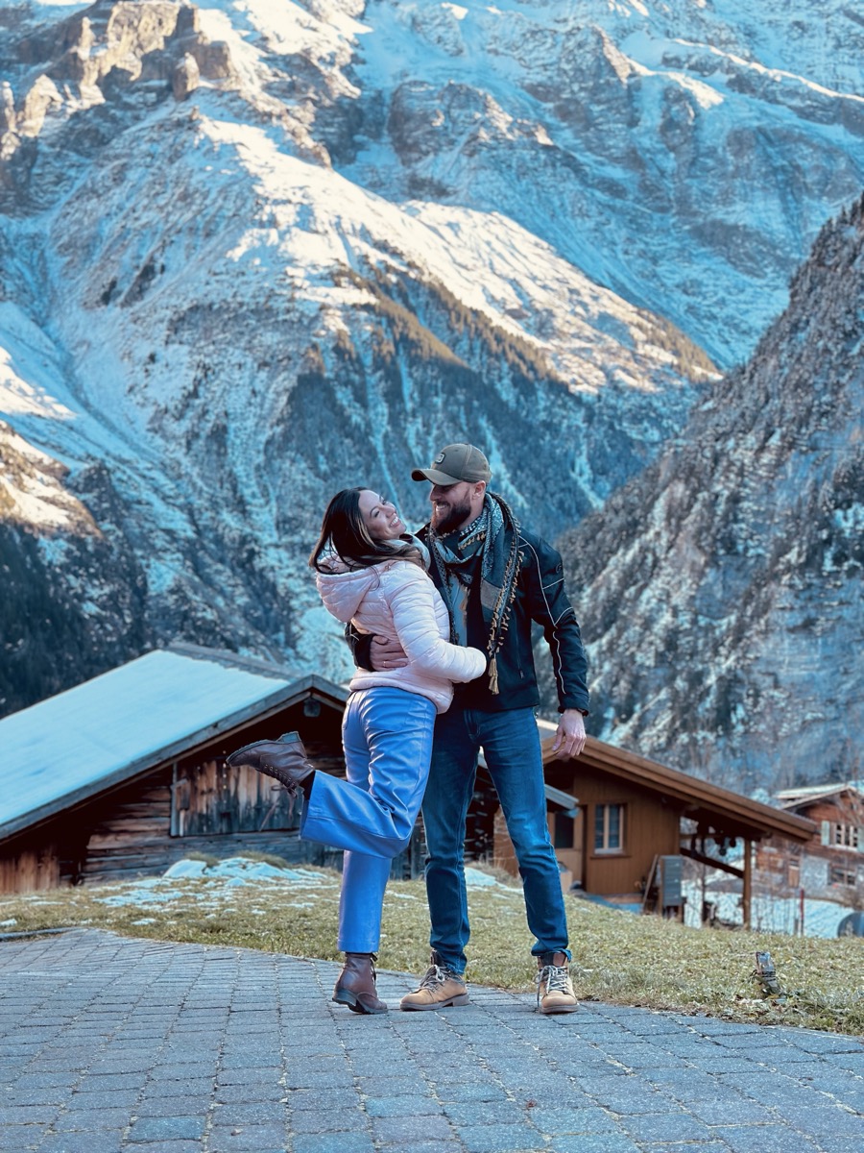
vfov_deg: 39.7
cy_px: 576
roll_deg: -2.0
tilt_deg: -0.6
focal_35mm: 48
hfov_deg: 30.3
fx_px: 1597
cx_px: 432
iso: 80
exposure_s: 1/541
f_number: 1.78
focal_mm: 6.86
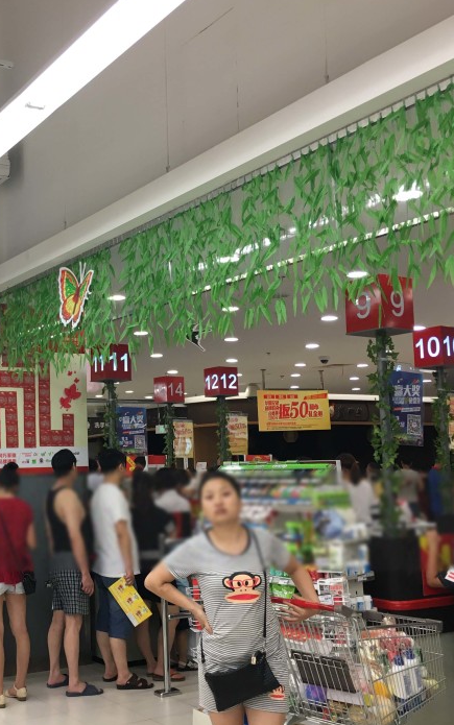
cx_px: 65
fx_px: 831
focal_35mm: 42
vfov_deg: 47.2
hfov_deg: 29.6
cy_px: 359
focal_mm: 4.15
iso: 32
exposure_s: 1/33
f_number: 2.2
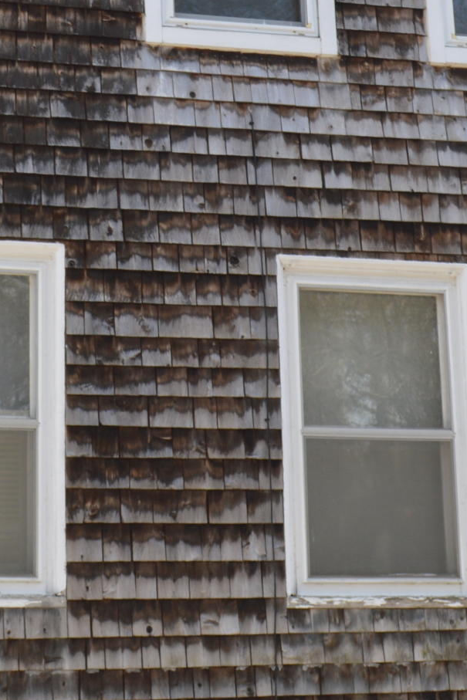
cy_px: 21
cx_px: 132
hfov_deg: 12.5
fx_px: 2120
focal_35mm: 109
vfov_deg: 18.3
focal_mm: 22
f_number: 8
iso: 100
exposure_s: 1/200
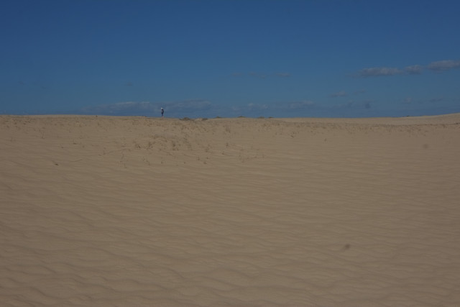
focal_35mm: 41
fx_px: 524
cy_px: 154
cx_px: 230
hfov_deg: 47.4
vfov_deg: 32.6
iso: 200
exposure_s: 1/550
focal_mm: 27
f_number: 16
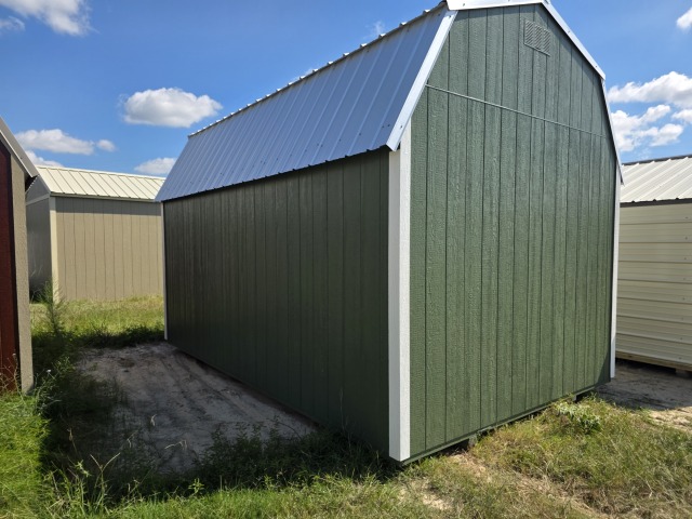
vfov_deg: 58.9
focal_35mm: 23
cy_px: 260
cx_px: 346
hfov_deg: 73.9
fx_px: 460
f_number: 1.7
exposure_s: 1/5296
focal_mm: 6.3
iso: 80
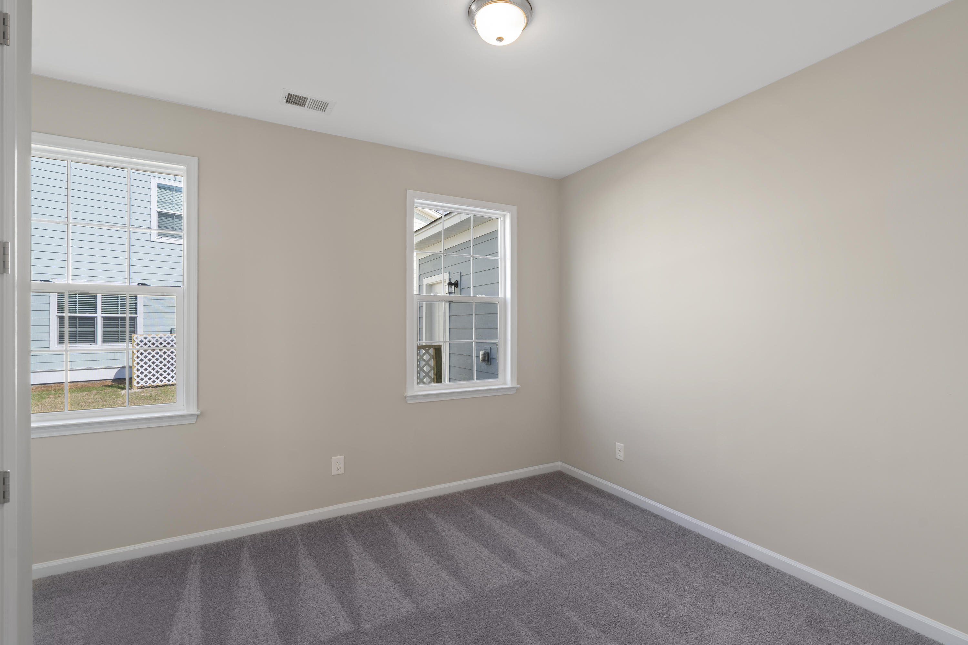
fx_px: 430
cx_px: 484
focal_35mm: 16
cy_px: 322
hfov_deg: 96.7
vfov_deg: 73.7
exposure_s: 1/5
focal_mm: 16
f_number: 7.1
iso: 100
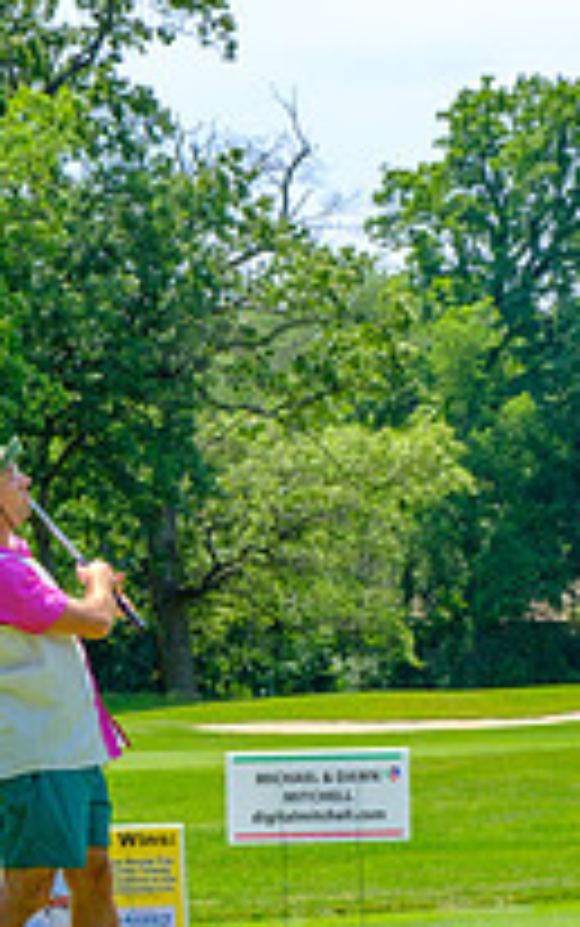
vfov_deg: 14.0
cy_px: 688
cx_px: 166
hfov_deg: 8.8
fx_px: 3763
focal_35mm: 149
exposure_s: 1/250
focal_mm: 44.4
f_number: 6.4
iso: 200
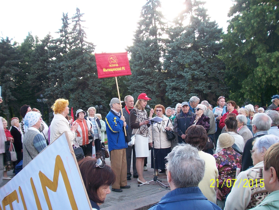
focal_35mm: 38
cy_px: 105
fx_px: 306
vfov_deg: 37.8
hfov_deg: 48.9
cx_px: 140
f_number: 3.9
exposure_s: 1/60
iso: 80
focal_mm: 6.3
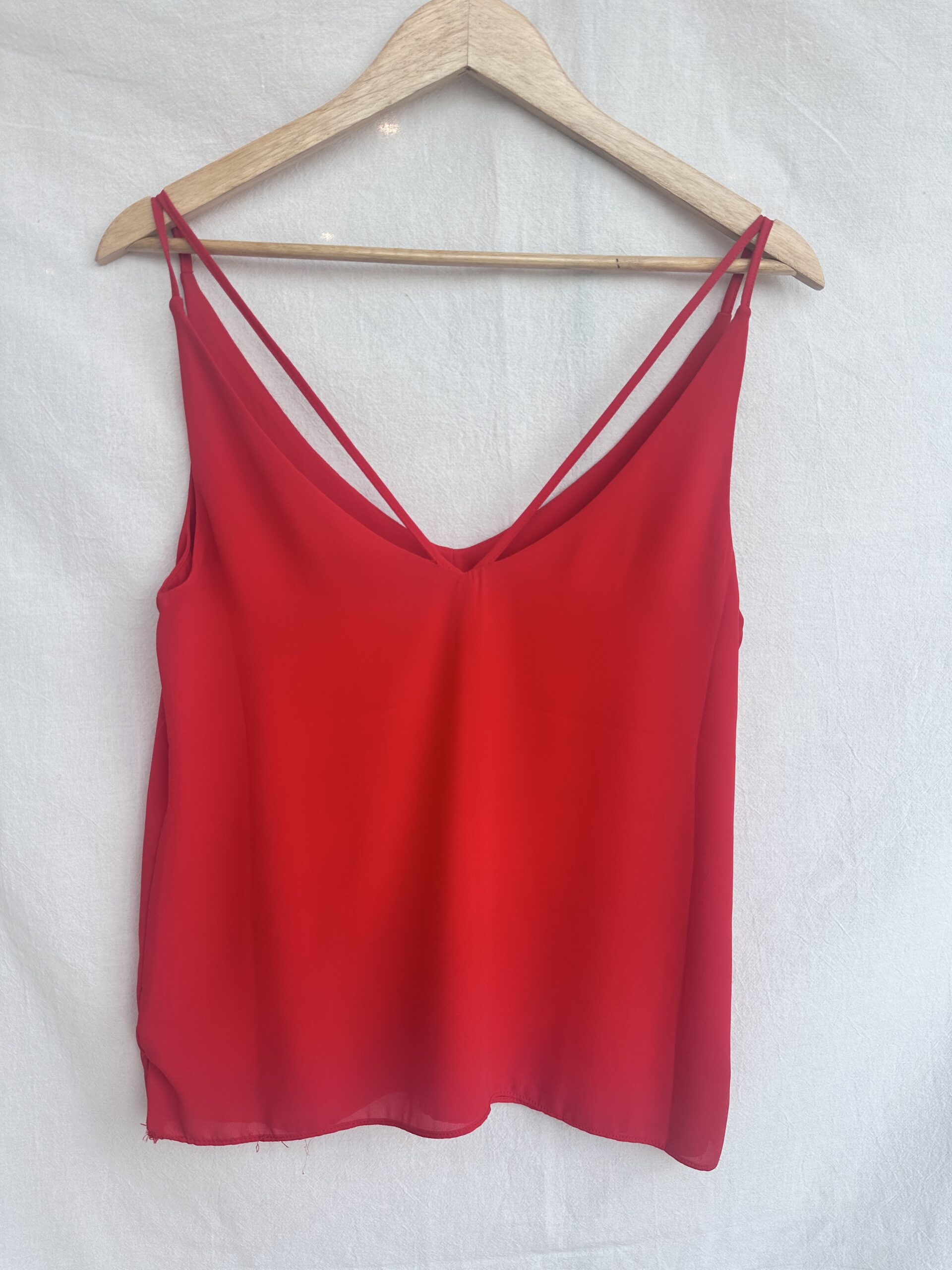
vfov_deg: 71.6
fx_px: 880
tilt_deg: -6.0
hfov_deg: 56.8
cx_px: 476
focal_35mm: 24
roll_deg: -2.3
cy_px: 635
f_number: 1.78
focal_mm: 6.86
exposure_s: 1/549
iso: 80
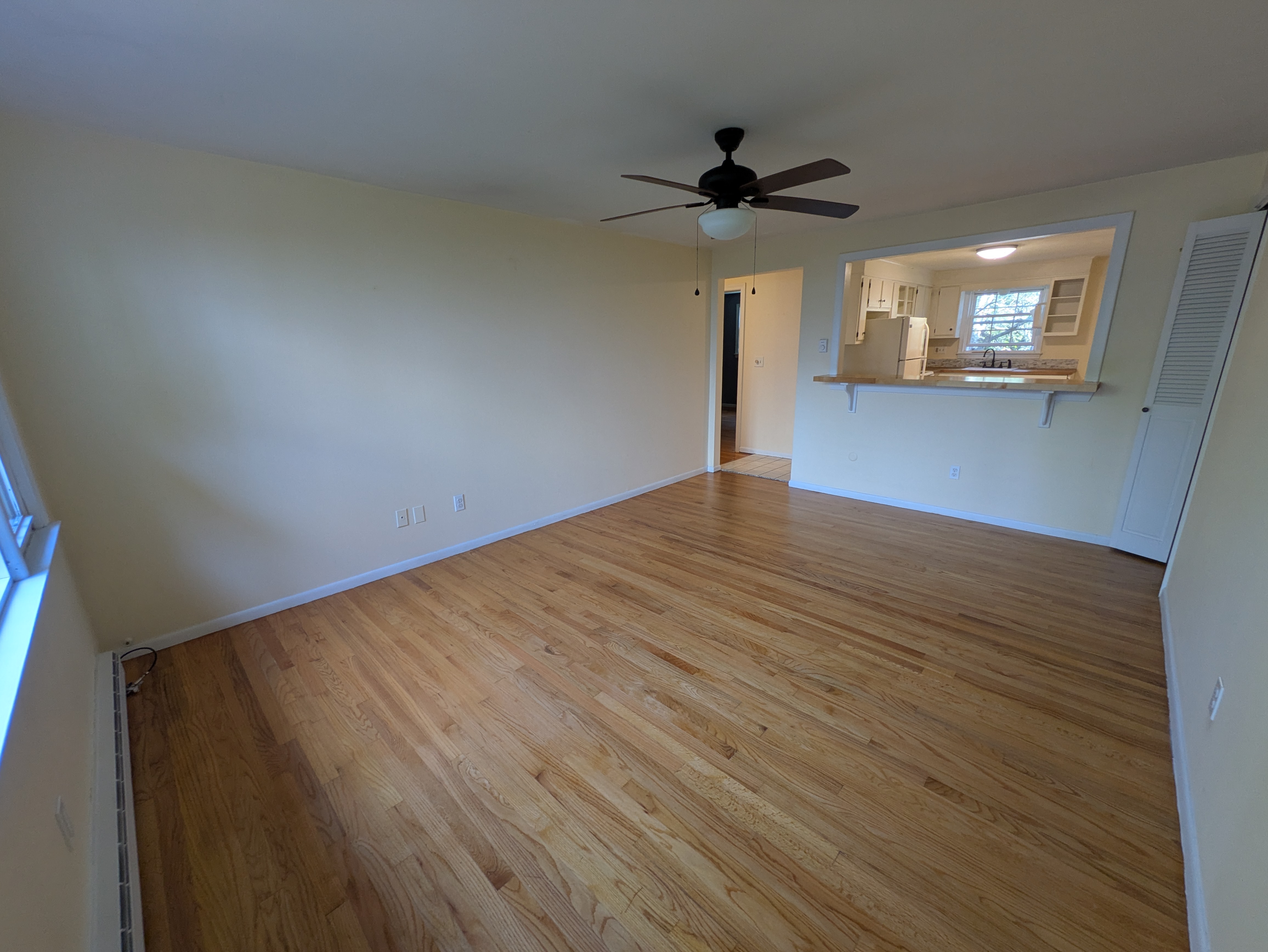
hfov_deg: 102.0
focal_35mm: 14
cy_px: 476
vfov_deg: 85.7
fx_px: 513
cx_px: 634
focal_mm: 1.83
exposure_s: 1/24
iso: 69
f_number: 2.2
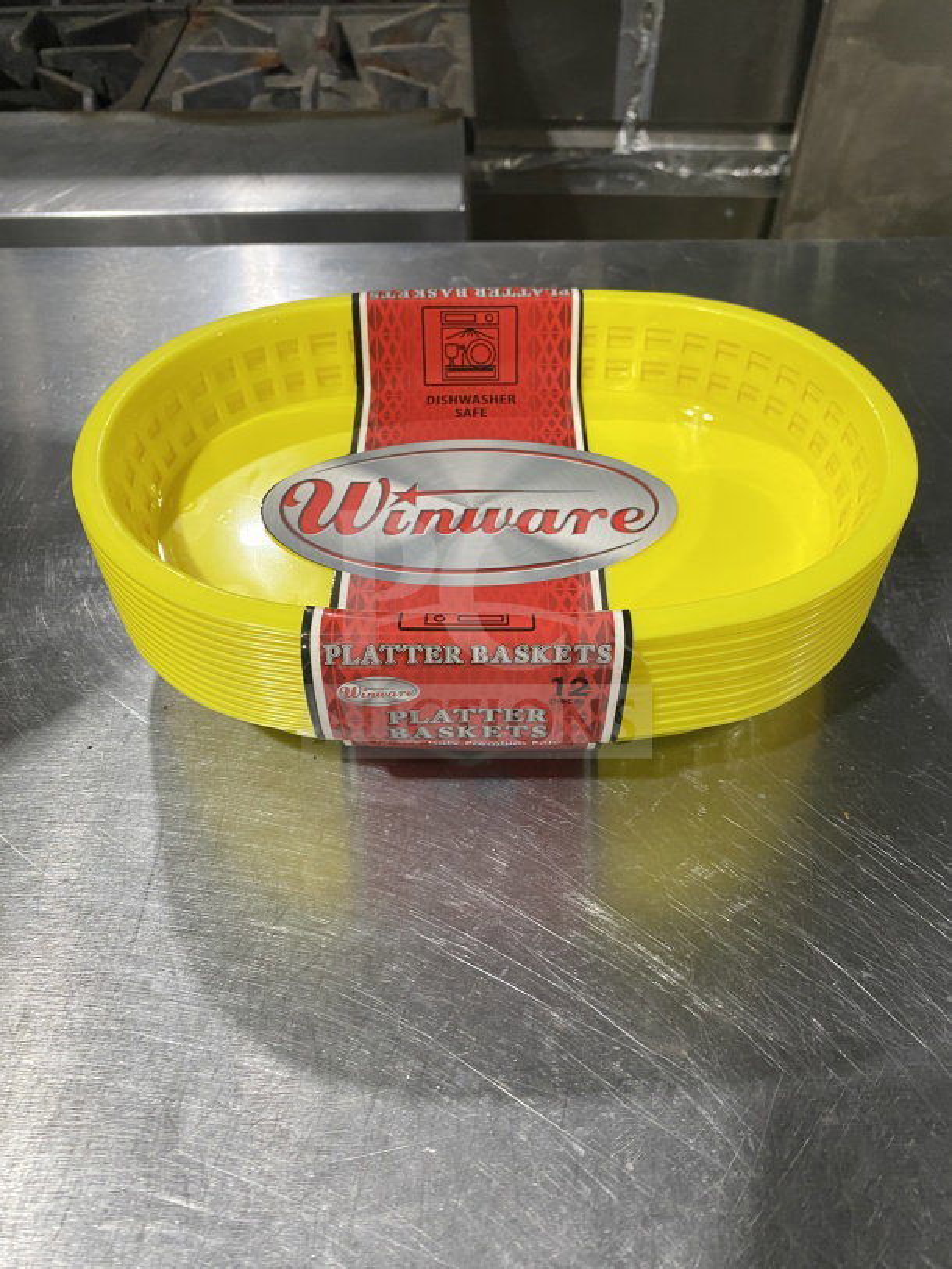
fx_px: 953
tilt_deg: -47.6
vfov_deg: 67.3
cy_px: 634
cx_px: 476
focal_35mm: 26
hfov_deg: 53.1
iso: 125
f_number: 1.8
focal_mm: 4.25
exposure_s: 1/80
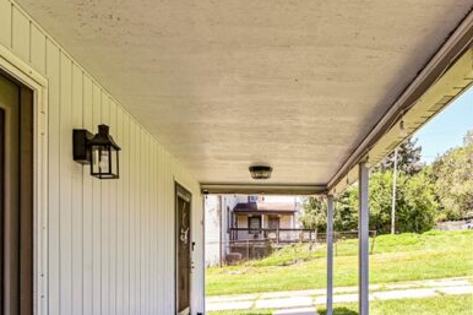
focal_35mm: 29
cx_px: 288
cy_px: 254
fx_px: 381
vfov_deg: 42.8
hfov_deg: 63.0
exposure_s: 1/80
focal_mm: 14
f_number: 8
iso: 100
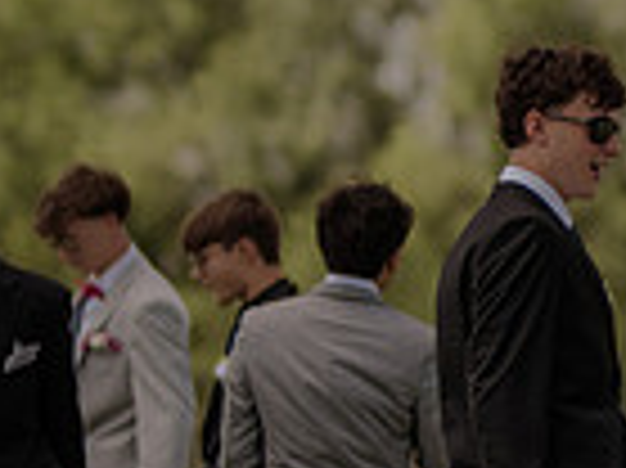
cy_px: 572
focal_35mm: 511
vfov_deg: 2.9
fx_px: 9233
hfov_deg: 3.9
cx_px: 1076
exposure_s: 1/4000
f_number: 1.4
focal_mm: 85
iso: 125
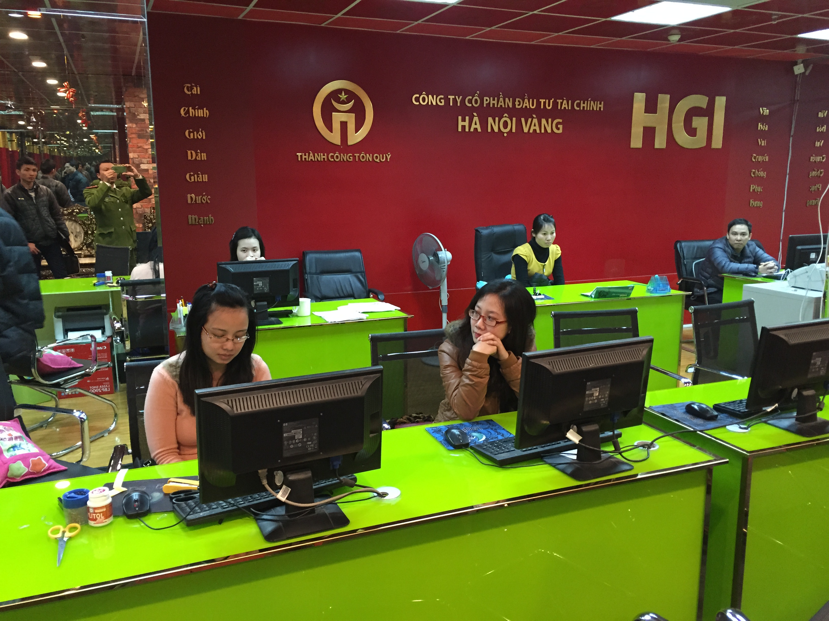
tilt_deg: -10.3
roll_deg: -0.2
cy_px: 310
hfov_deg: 61.7
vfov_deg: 48.2
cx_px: 414
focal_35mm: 29
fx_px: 695
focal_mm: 4.15
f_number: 2.2
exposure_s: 1/24
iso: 250
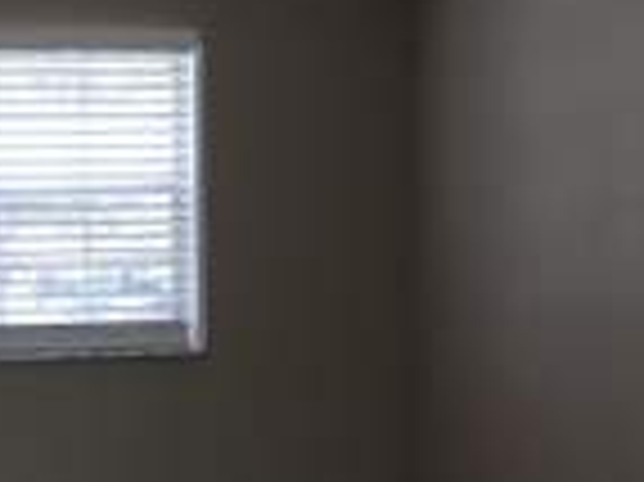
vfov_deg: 16.9
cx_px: 36
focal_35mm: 87
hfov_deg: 21.9
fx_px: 1617
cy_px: 345
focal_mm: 3.98
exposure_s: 1/60
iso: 160
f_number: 1.8
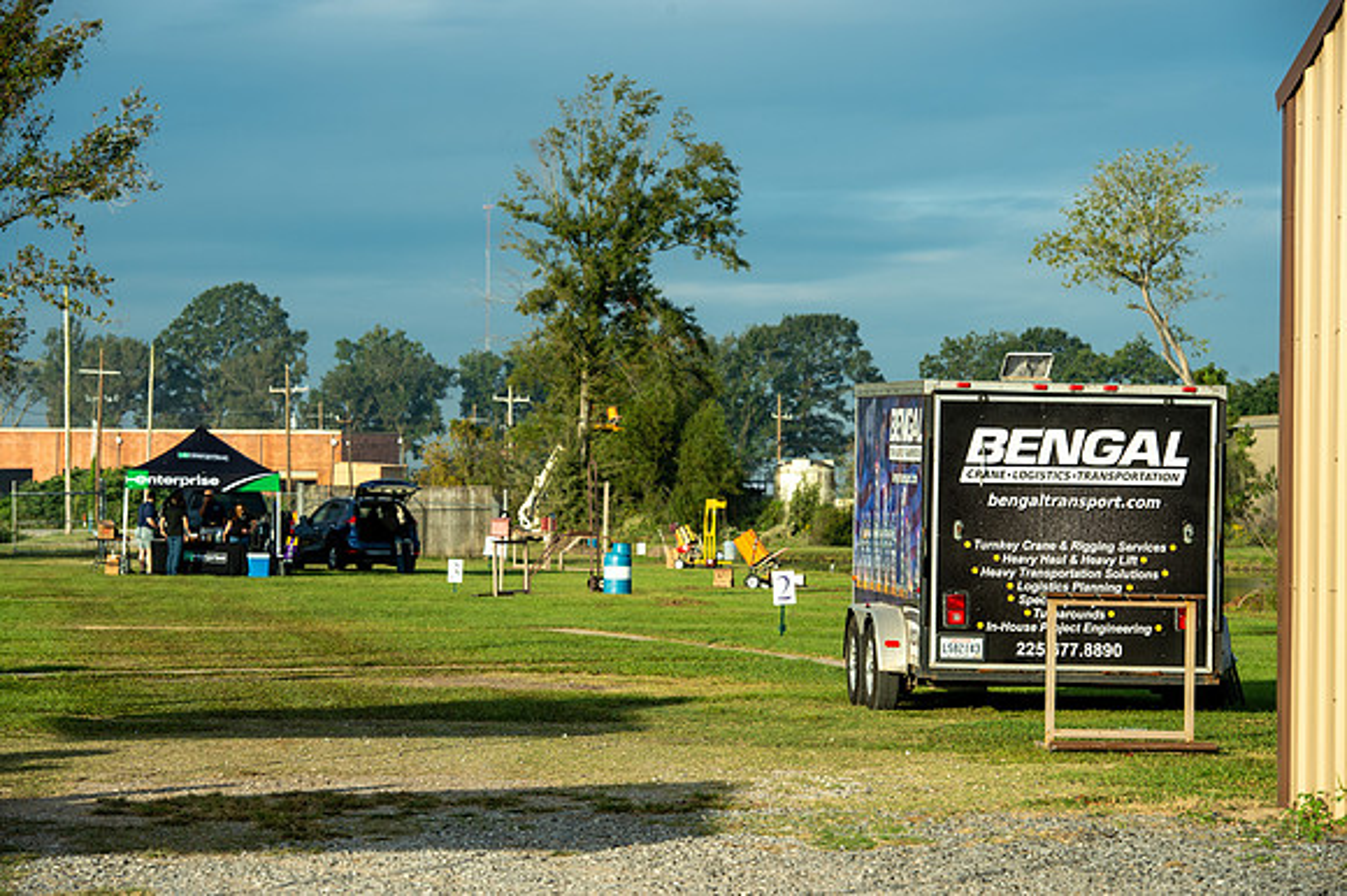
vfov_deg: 11.2
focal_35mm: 122
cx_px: 674
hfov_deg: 16.8
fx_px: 4562
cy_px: 448
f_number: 9
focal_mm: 122
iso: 200
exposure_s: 1/250
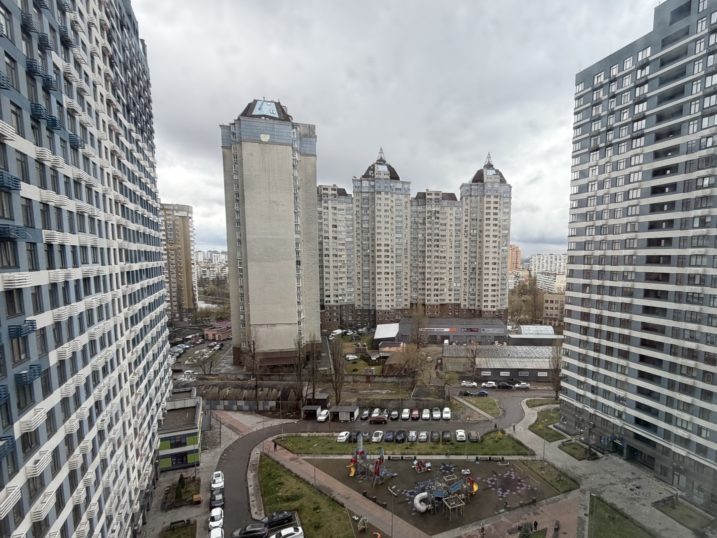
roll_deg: -0.1
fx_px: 414
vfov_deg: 65.6
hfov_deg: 80.1
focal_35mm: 20
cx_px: 454
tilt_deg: -7.2
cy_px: 309
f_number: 2.2
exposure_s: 1/502
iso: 50
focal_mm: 2.22
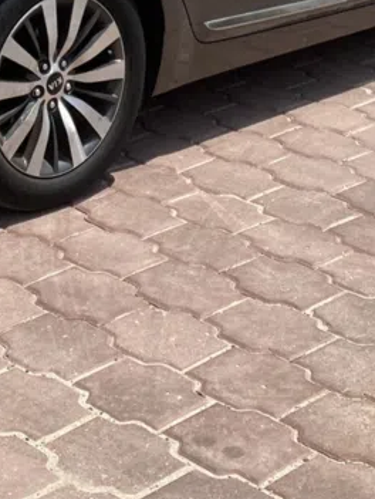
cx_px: 36
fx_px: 1456
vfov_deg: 18.7
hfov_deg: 14.5
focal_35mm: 101
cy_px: -39
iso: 32
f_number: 1.8
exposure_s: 1/3125
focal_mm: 4.25
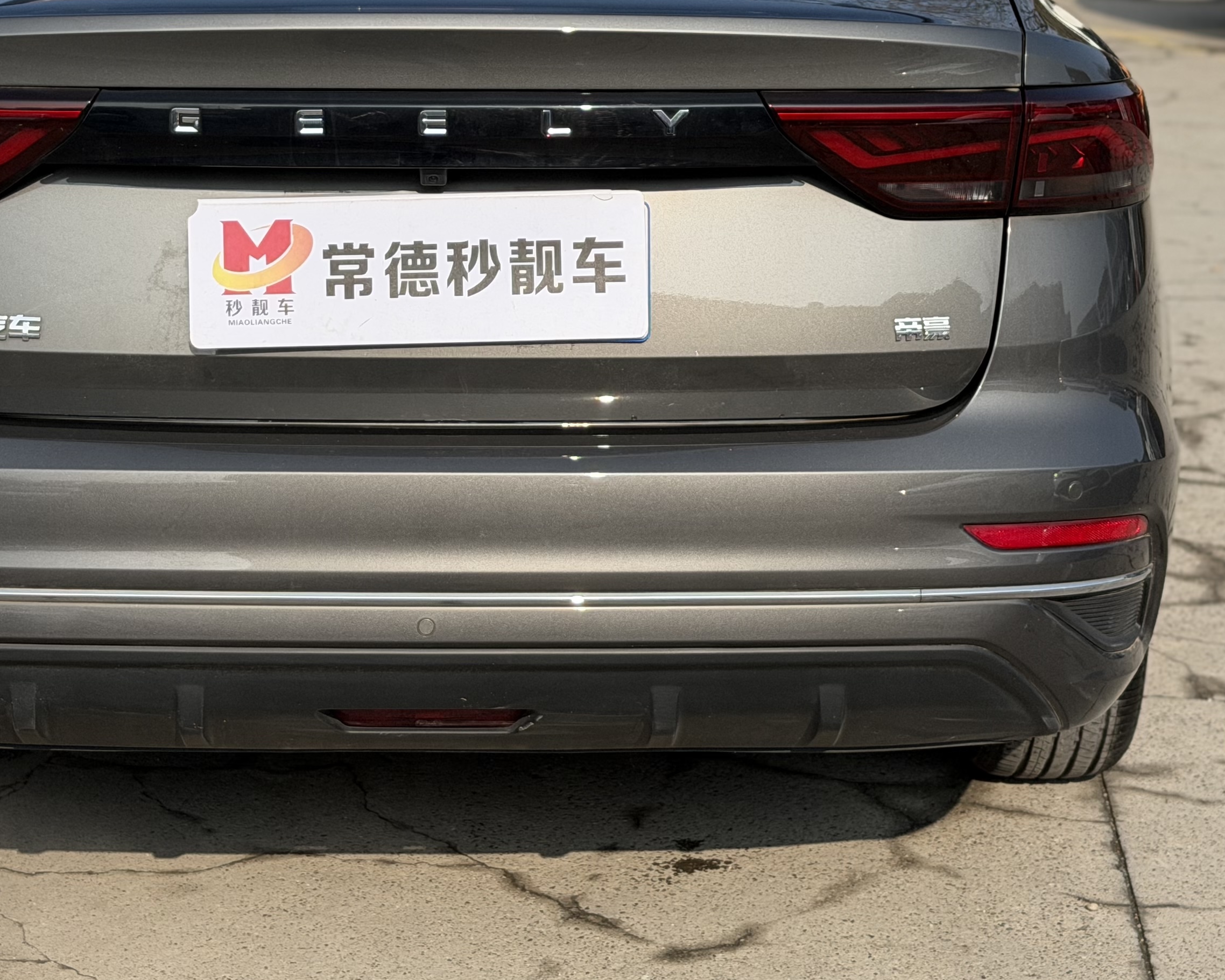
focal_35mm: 83
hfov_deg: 23.0
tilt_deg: -9.8
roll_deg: +0.3
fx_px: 3009
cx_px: 461
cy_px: 188
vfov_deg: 18.3
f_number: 1.78
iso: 64
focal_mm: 6.76
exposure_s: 1/6536
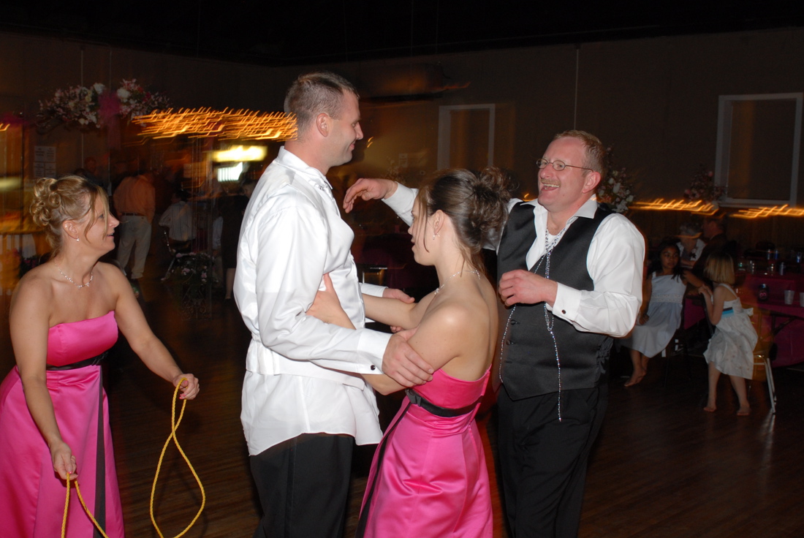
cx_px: 333
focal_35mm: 44
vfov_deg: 30.6
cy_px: 288
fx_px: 984
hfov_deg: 44.3
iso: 250
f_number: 4.5
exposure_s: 1/8
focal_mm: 24
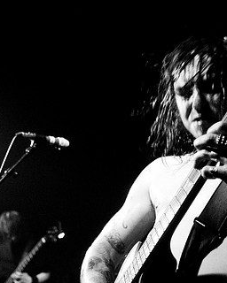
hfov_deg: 28.6
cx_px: 27
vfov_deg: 36.6
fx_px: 428
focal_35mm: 51
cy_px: 157
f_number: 2.8
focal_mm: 20
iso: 1250
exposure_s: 1/80
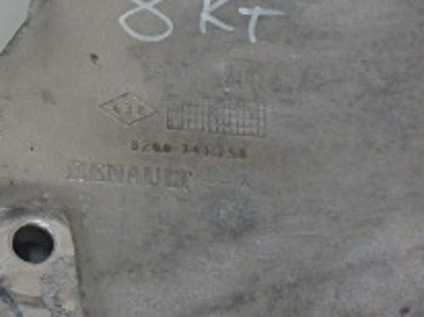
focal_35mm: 112
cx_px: 58
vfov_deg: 13.2
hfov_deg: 17.4
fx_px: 1370
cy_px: 121
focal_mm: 6.4
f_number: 5
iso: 500
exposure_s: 1/40
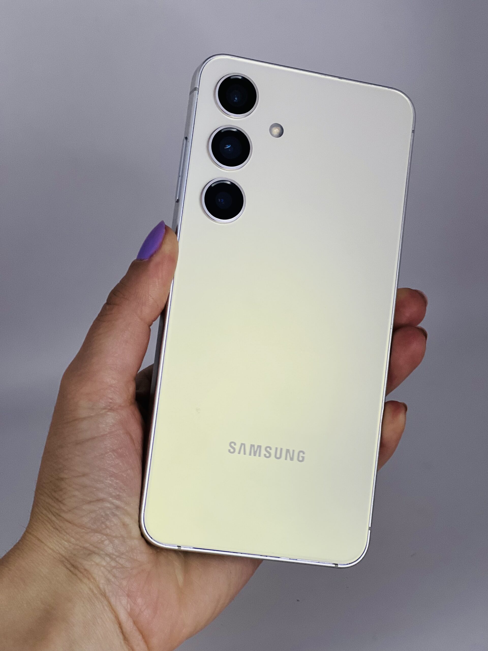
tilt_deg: -17.2
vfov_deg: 25.3
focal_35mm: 77
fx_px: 1447
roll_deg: +11.4
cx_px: 244
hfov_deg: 19.1
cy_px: 326
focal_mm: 9
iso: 160
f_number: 2.8
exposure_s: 1/54
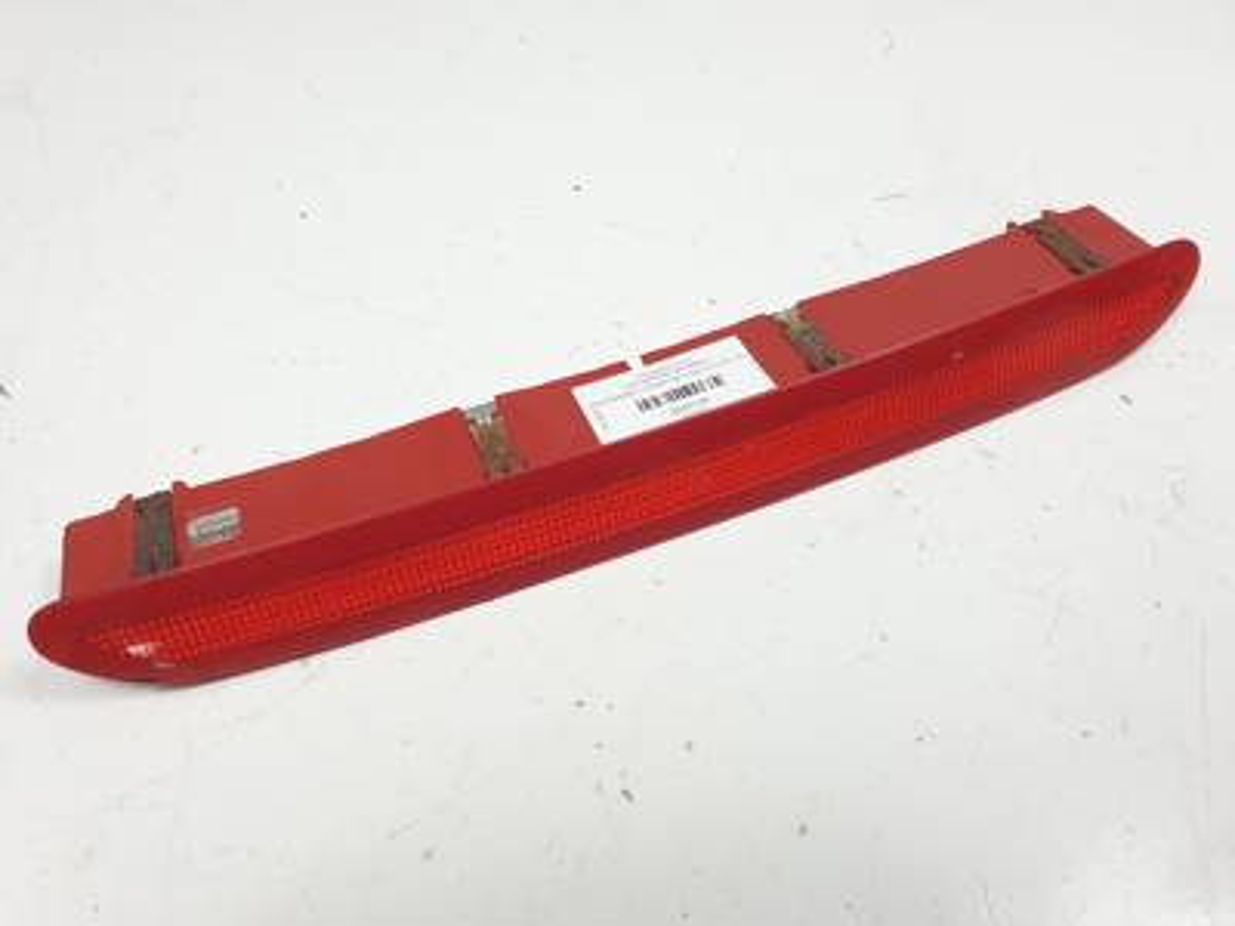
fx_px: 928
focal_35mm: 26
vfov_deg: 53.1
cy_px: 463
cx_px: 618
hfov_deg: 67.3
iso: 50
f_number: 2.4
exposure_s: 1/195
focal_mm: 4.3
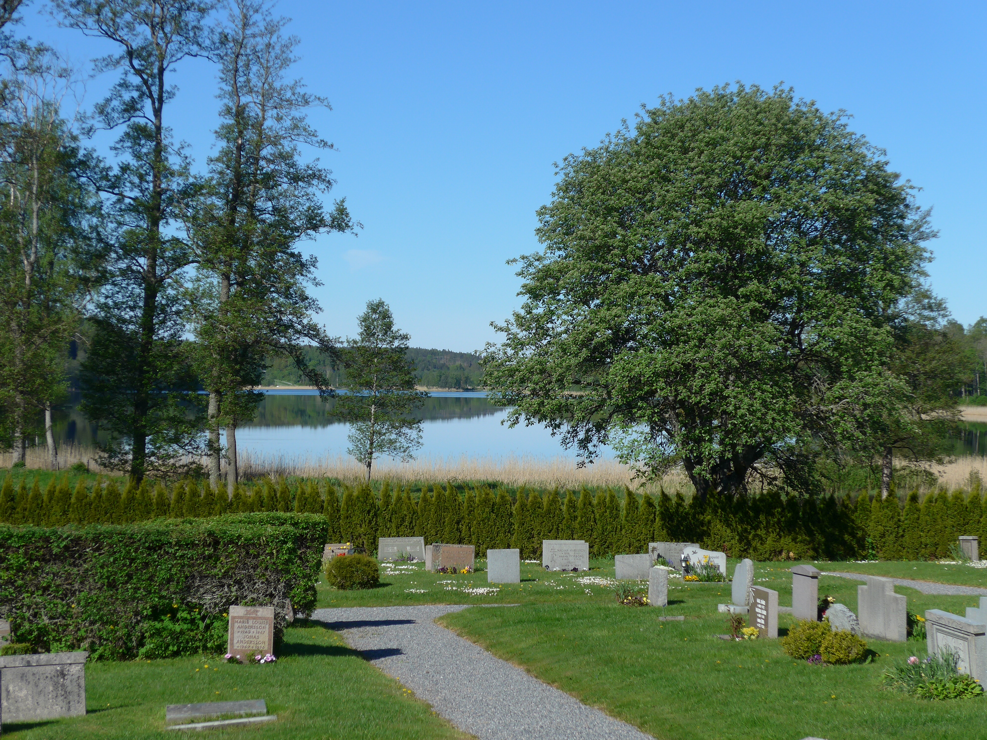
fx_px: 2452
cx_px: 494
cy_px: 370
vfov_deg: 17.2
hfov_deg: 22.8
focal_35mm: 86
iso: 80
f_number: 4.5
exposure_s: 1/640
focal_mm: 17
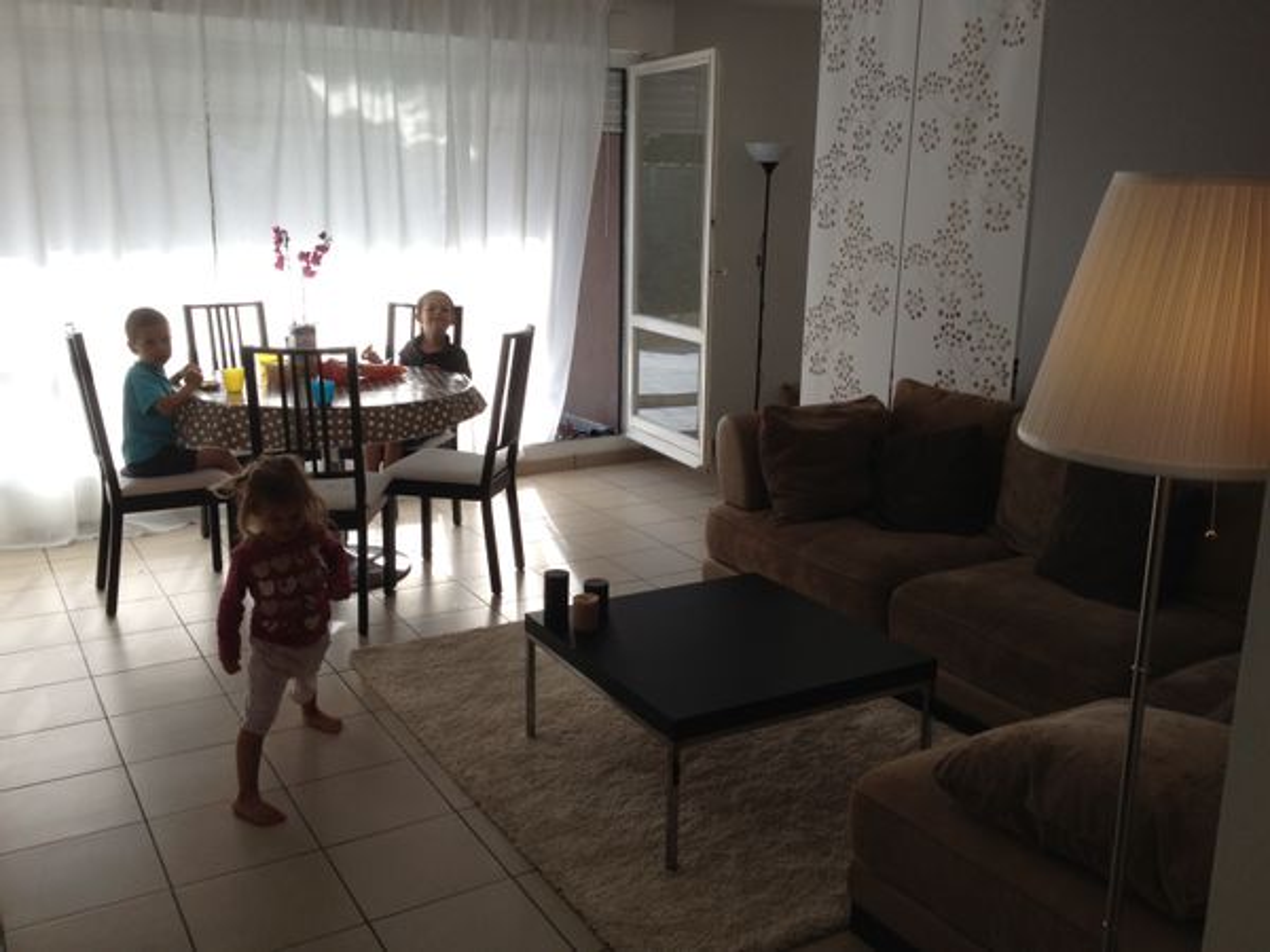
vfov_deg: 40.7
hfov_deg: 52.6
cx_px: 635
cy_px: 476
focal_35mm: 35
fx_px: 1284
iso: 64
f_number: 2.4
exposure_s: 1/321
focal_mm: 4.28
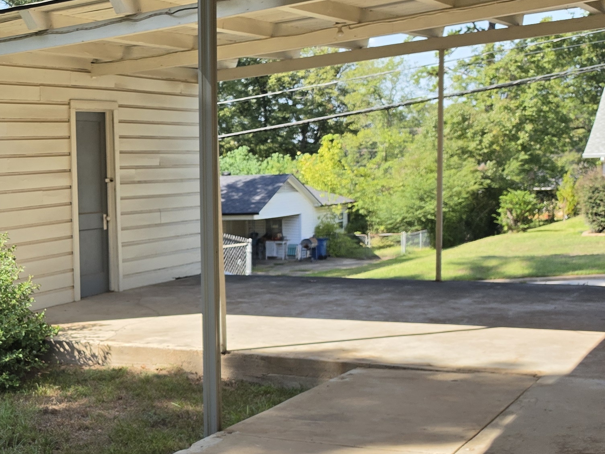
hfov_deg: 28.8
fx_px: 1066
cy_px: 267
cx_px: -57
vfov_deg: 24.0
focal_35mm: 61
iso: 64
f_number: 1.4
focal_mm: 6.5
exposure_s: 1/3336
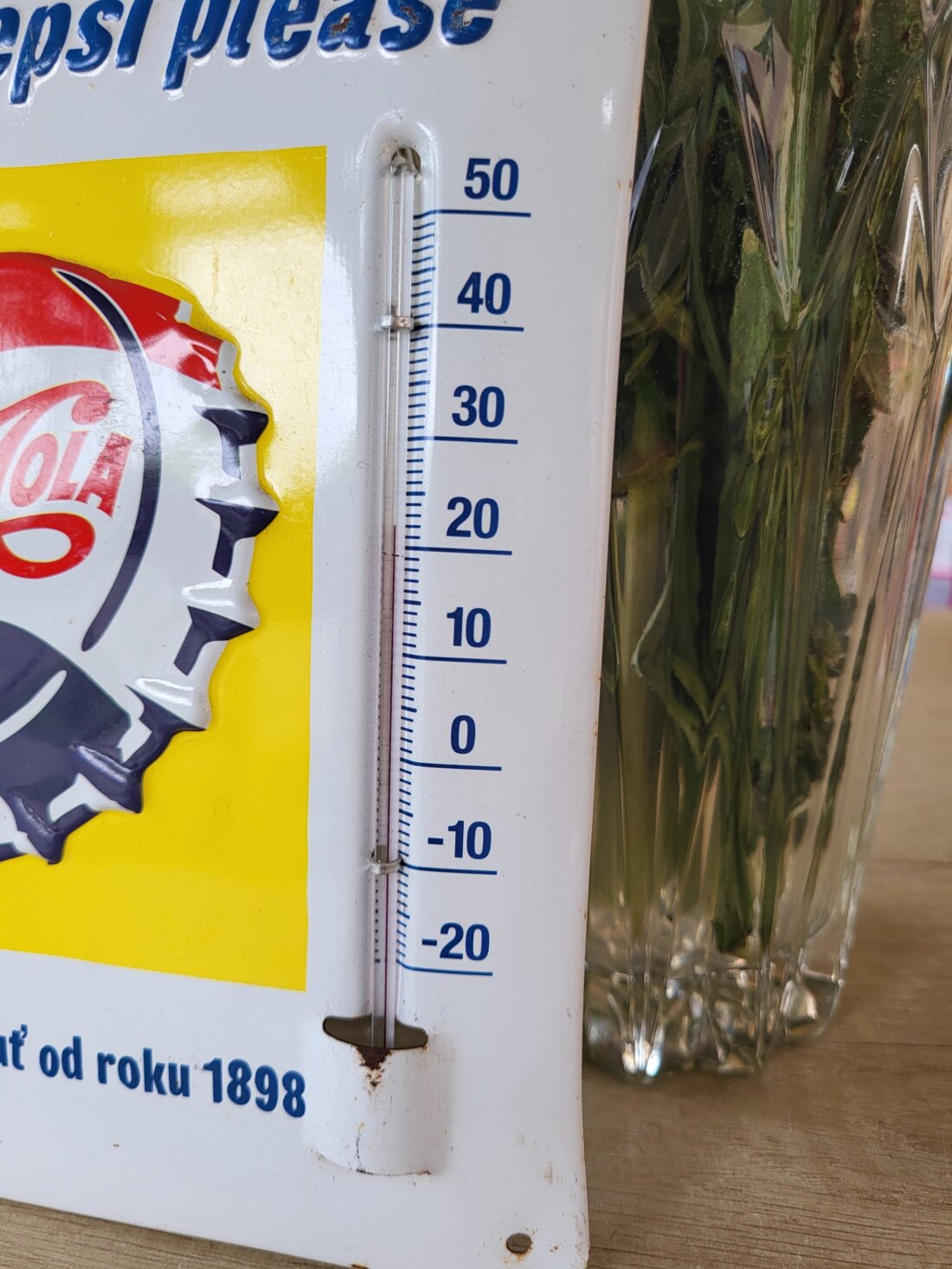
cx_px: 476
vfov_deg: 67.3
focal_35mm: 26
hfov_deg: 53.1
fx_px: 954
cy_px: 634
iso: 40
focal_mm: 5.4
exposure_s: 1/149
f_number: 1.8
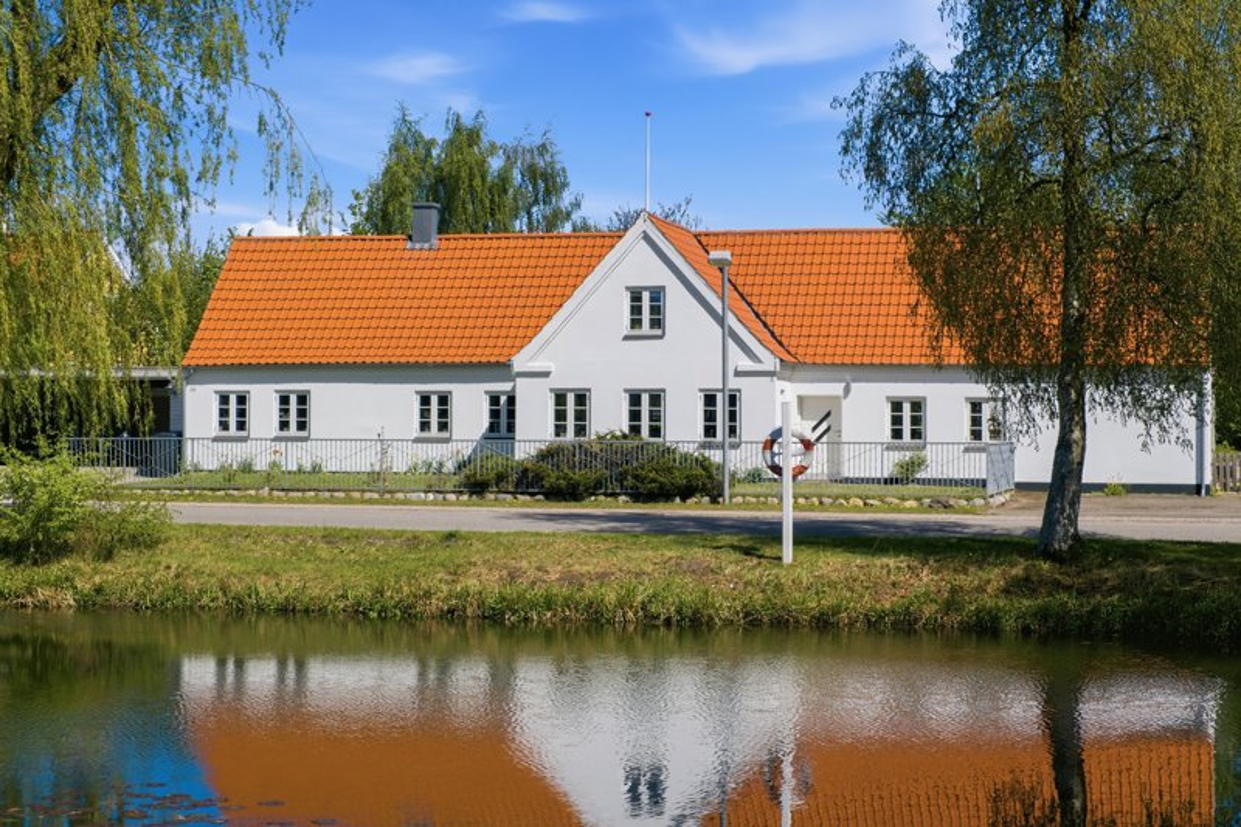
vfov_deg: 19.7
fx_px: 2378
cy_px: 414
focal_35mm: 69
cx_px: 620
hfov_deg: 29.2
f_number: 8
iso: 200
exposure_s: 1/1250
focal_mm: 46.3
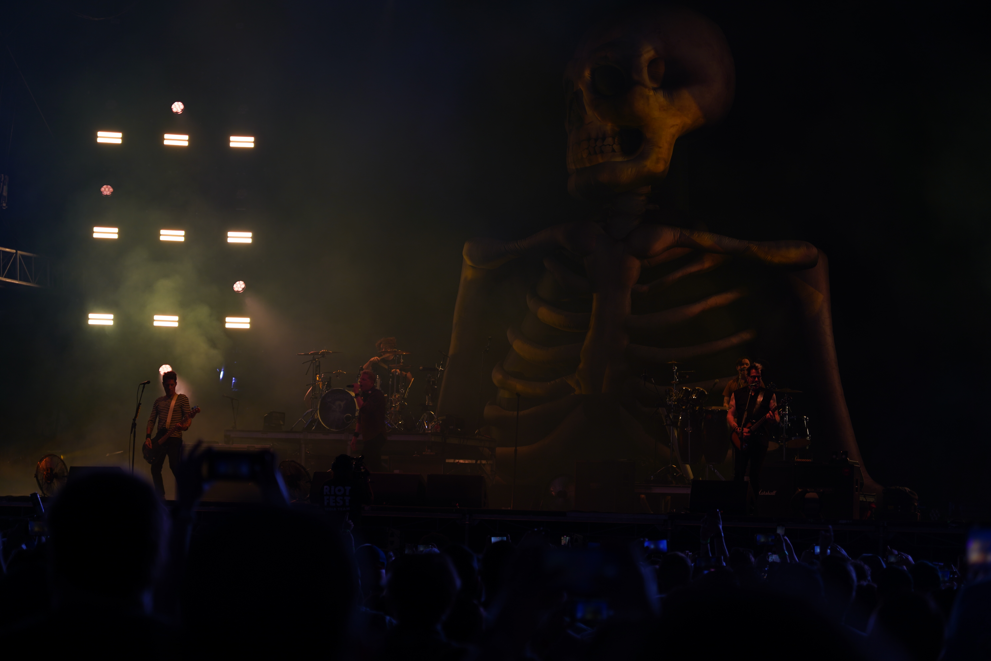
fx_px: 2918
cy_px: 329
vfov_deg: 12.9
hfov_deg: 19.3
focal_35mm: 106
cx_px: 494
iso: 200
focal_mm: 105
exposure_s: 1/125
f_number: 4
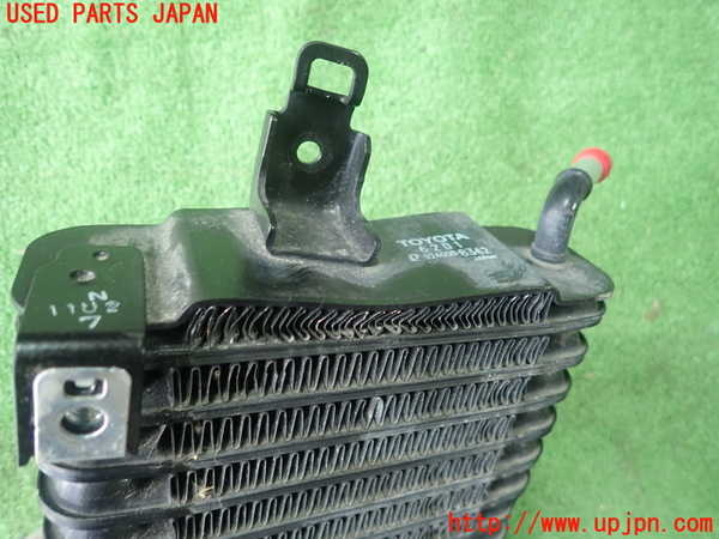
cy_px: 270
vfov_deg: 54.9
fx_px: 519
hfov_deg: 69.4
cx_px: 360
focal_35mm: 25
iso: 200
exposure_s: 1/50
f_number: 2
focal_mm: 4.5
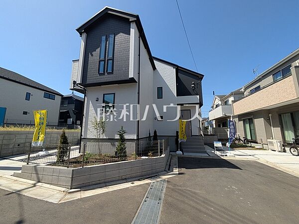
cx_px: 150
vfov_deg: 85.7
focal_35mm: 14
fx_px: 121
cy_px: 112
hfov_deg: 102.1
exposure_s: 1/1658
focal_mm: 1.83
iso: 55
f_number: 2.2
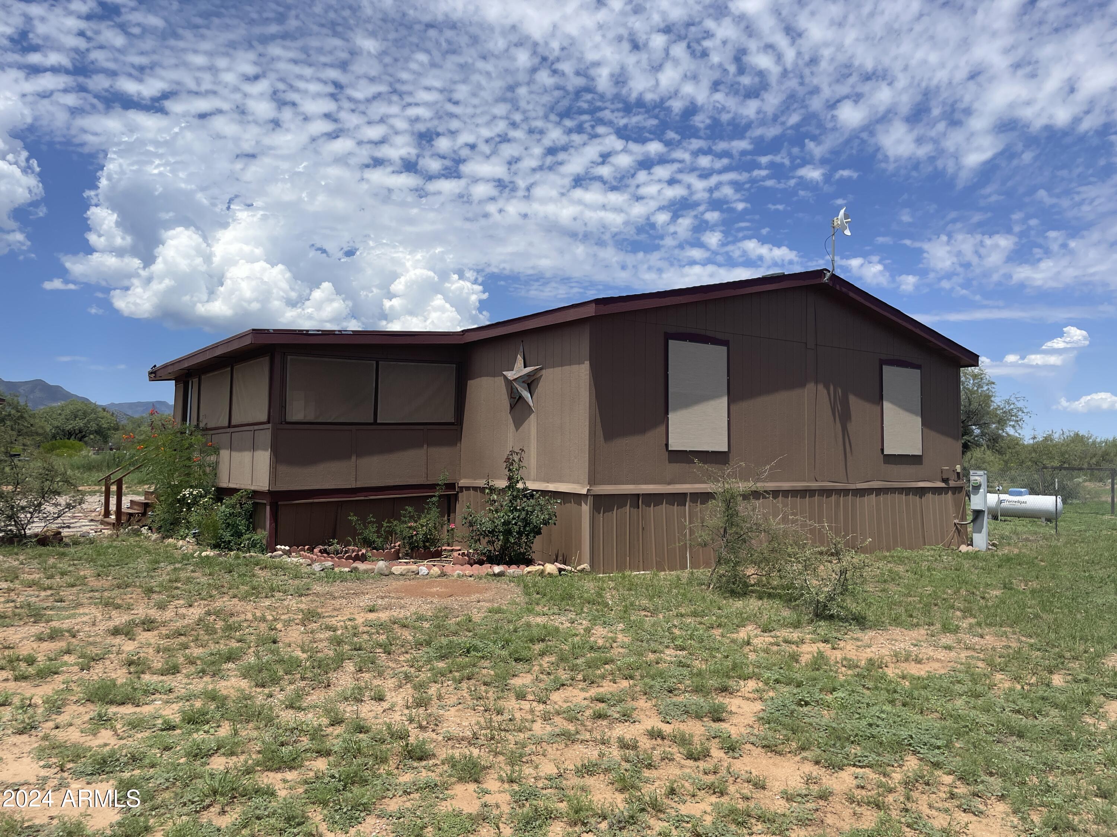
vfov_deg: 53.1
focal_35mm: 26
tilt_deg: +3.3
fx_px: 839
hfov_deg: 67.3
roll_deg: -0.1
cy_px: 418
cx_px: 558
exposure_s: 1/4464
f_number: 1.6
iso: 32
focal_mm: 4.2
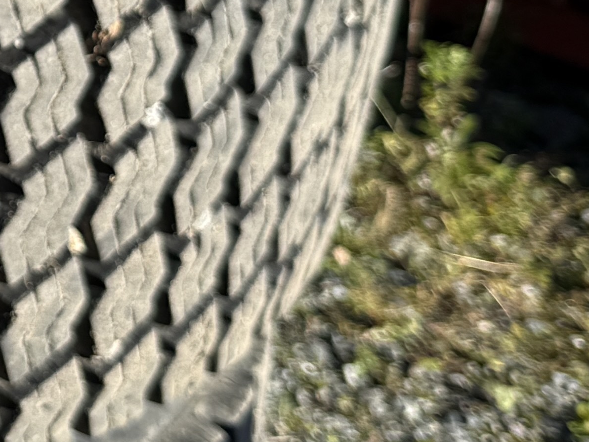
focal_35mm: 115
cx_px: -482
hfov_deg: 14.9
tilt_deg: -18.6
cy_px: -132
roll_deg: -2.8
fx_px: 1957
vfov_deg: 12.5
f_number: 1.78
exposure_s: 1/2299
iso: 80
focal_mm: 6.76
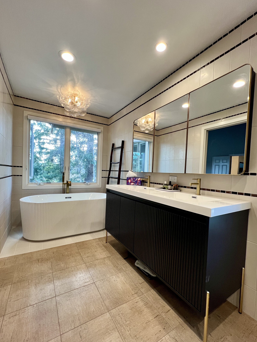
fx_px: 139
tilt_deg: -1.9
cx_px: 128
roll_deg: -1.9
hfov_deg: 85.7
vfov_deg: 102.0
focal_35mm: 14
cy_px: 178
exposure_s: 1/120
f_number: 1.8
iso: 160
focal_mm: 1.57
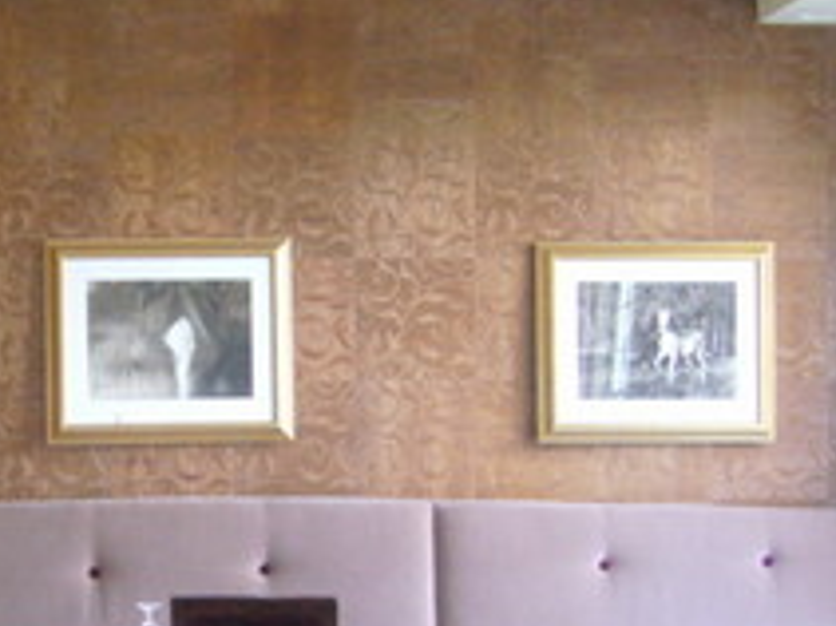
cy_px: 388
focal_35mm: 65
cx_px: 190
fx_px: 1569
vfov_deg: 22.5
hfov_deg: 29.3
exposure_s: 1/8
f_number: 2.8
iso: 320
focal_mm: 5.8
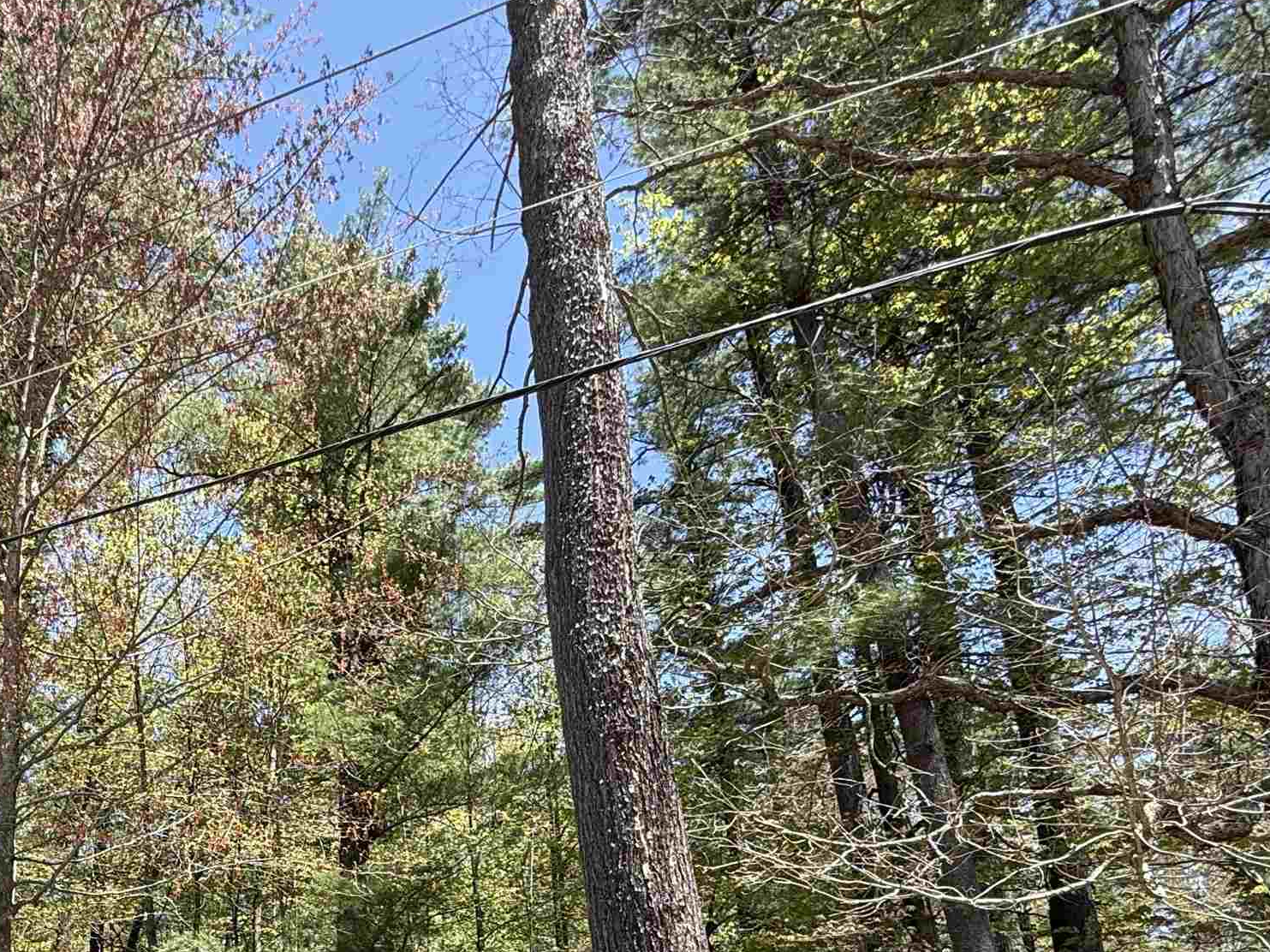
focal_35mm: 29
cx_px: 249
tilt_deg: +18.6
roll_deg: +0.7
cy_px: 878
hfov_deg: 57.0
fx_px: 1064
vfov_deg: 43.5
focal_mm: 2.22
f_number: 2.2
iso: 50
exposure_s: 1/395
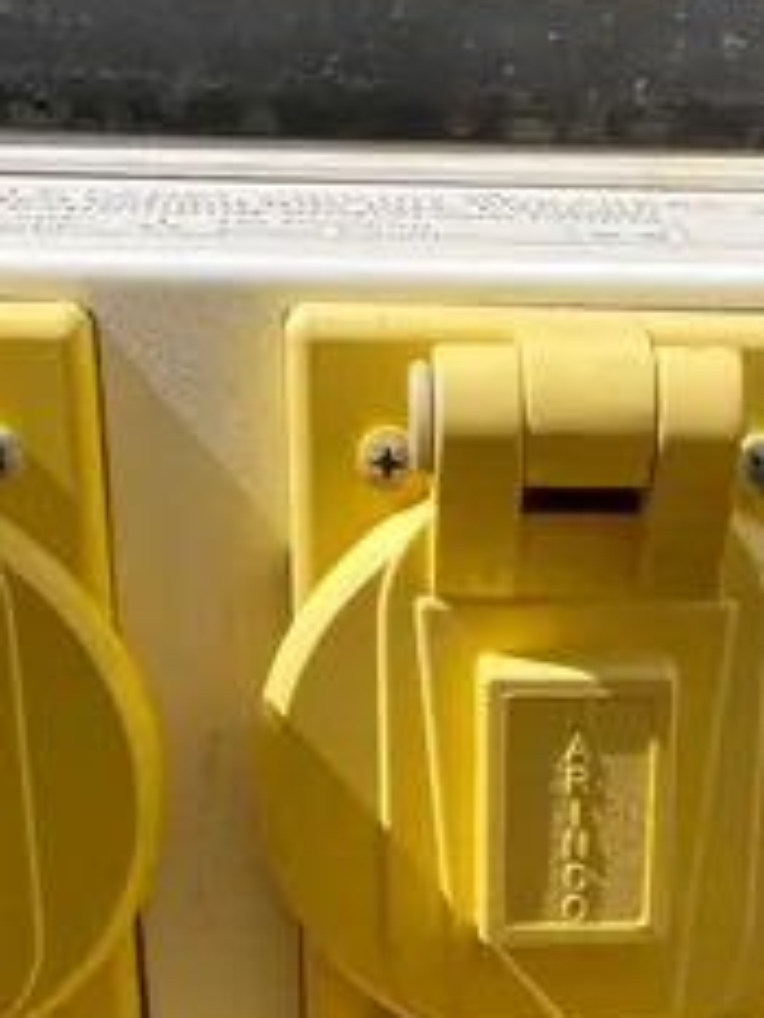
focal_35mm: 82
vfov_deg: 22.6
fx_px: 2413
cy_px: 1095
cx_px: 632
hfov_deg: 17.8
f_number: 1.6
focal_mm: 4.2
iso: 50
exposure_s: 1/2212
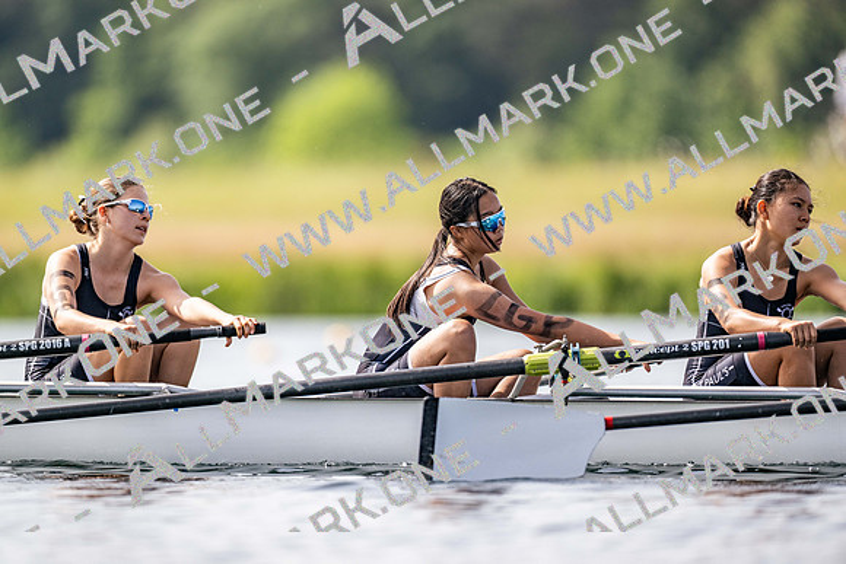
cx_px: 423
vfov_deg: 2.3
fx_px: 14103
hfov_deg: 3.4
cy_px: 282
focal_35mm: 600
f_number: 4
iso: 220
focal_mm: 600
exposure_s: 1/2500
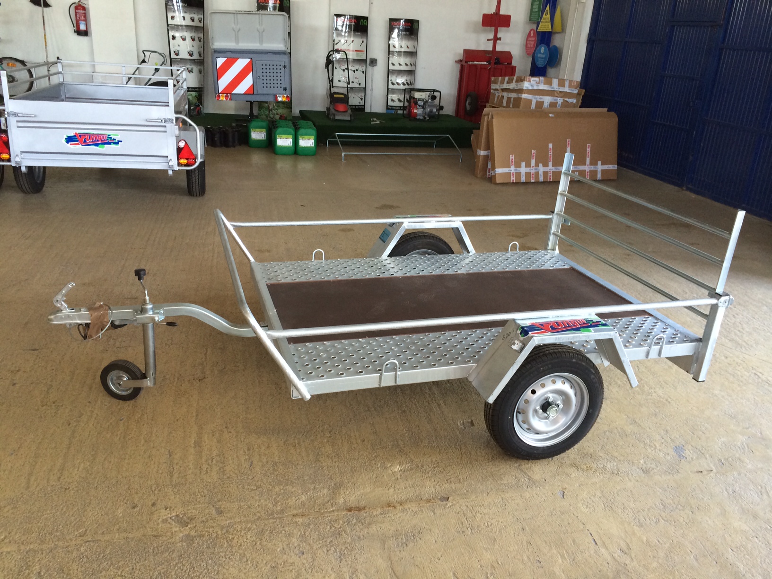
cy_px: 290
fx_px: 669
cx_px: 386
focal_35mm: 30
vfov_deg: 46.8
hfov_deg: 60.0
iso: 100
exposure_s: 1/30
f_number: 2.2
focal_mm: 4.12
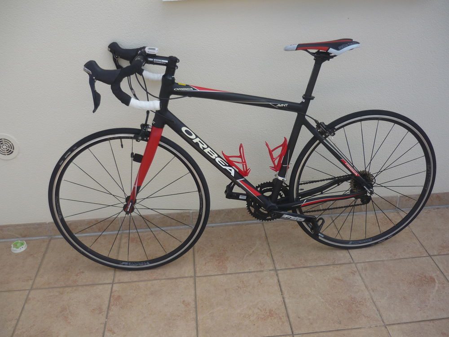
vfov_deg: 42.9
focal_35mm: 33
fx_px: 428
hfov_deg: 55.4
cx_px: 224
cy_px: 168
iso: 100
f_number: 2.8
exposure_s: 1/800
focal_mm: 5.5
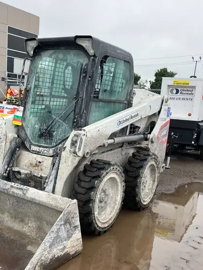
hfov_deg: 34.8
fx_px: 320
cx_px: 65
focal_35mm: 41
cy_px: 162
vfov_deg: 45.5
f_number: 1.8
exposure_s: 1/121
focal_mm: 3.99
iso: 40
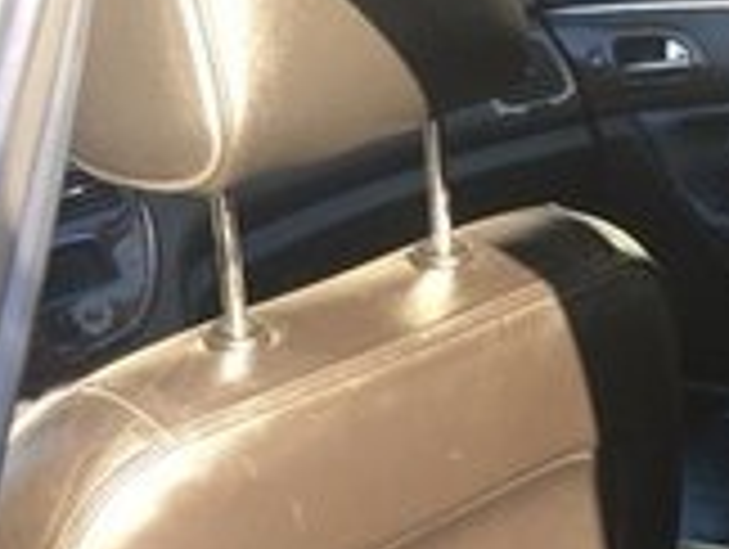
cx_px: 806
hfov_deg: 16.2
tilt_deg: -25.3
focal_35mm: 118
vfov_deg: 12.2
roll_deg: +6.5
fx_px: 2489
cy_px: 709
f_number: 2.2
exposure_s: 1/100
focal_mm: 4.15
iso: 32
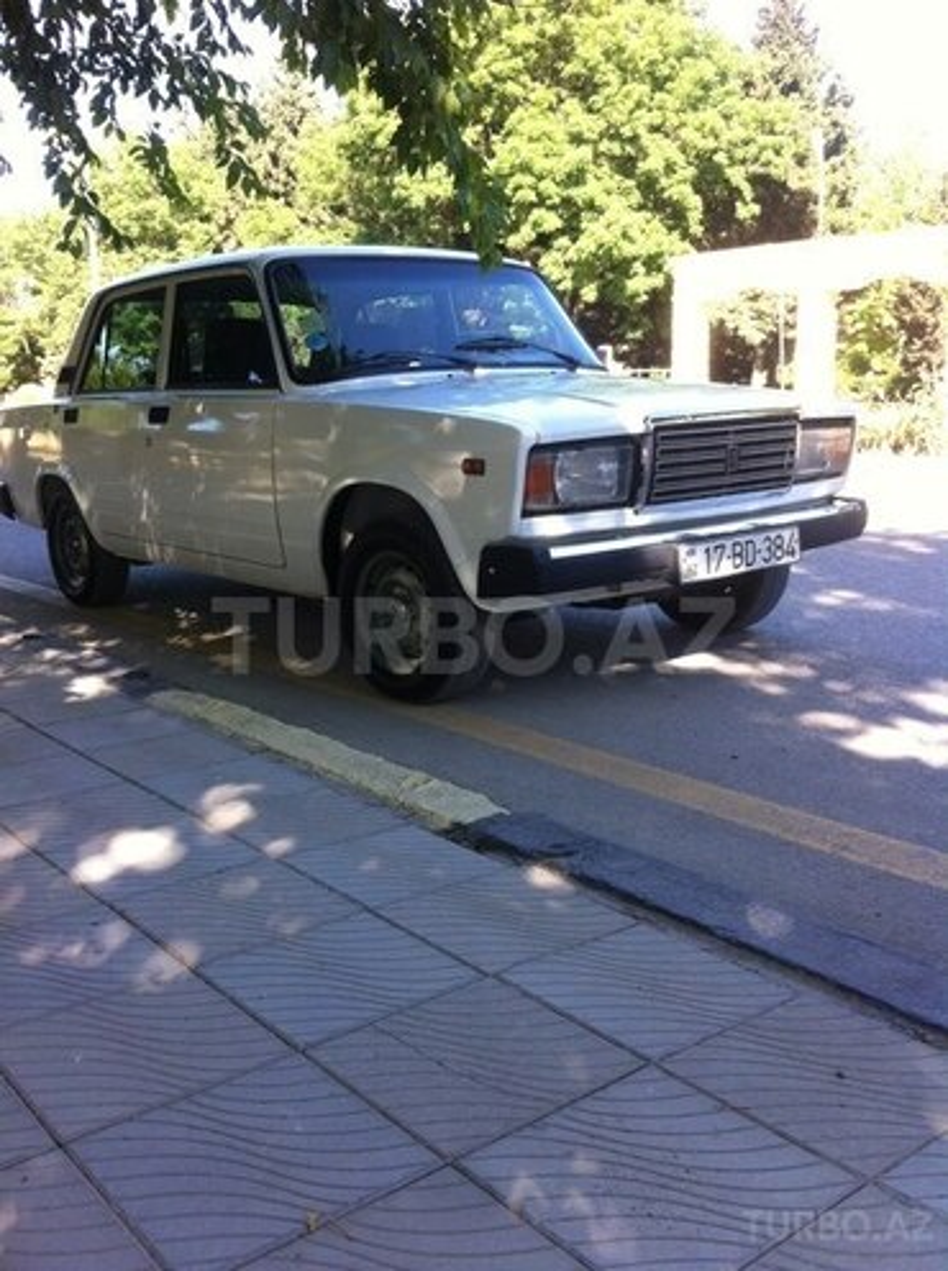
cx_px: 474
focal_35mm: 35
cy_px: 636
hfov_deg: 40.6
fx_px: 1282
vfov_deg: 52.7
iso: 80
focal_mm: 3.85
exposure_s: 1/176
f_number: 2.8
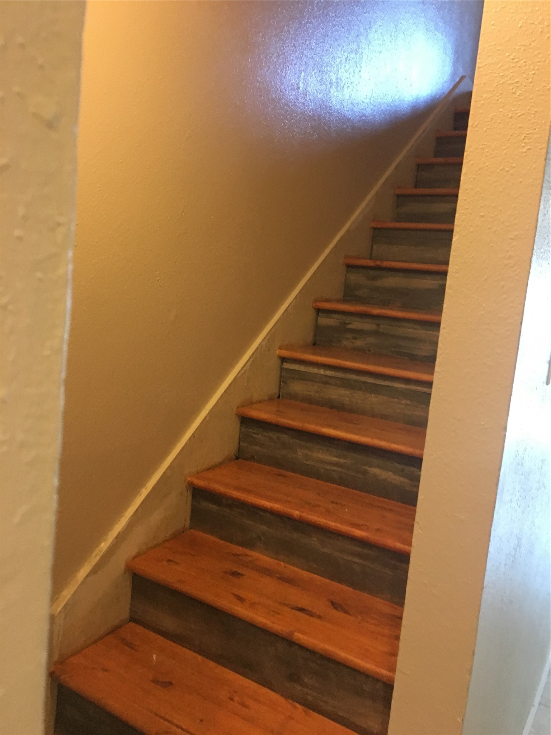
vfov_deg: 61.7
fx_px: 615
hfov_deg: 48.2
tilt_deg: -11.1
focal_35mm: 29
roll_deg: -8.7
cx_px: 276
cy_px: 368
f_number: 2.2
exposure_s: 1/30
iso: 200
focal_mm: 4.15
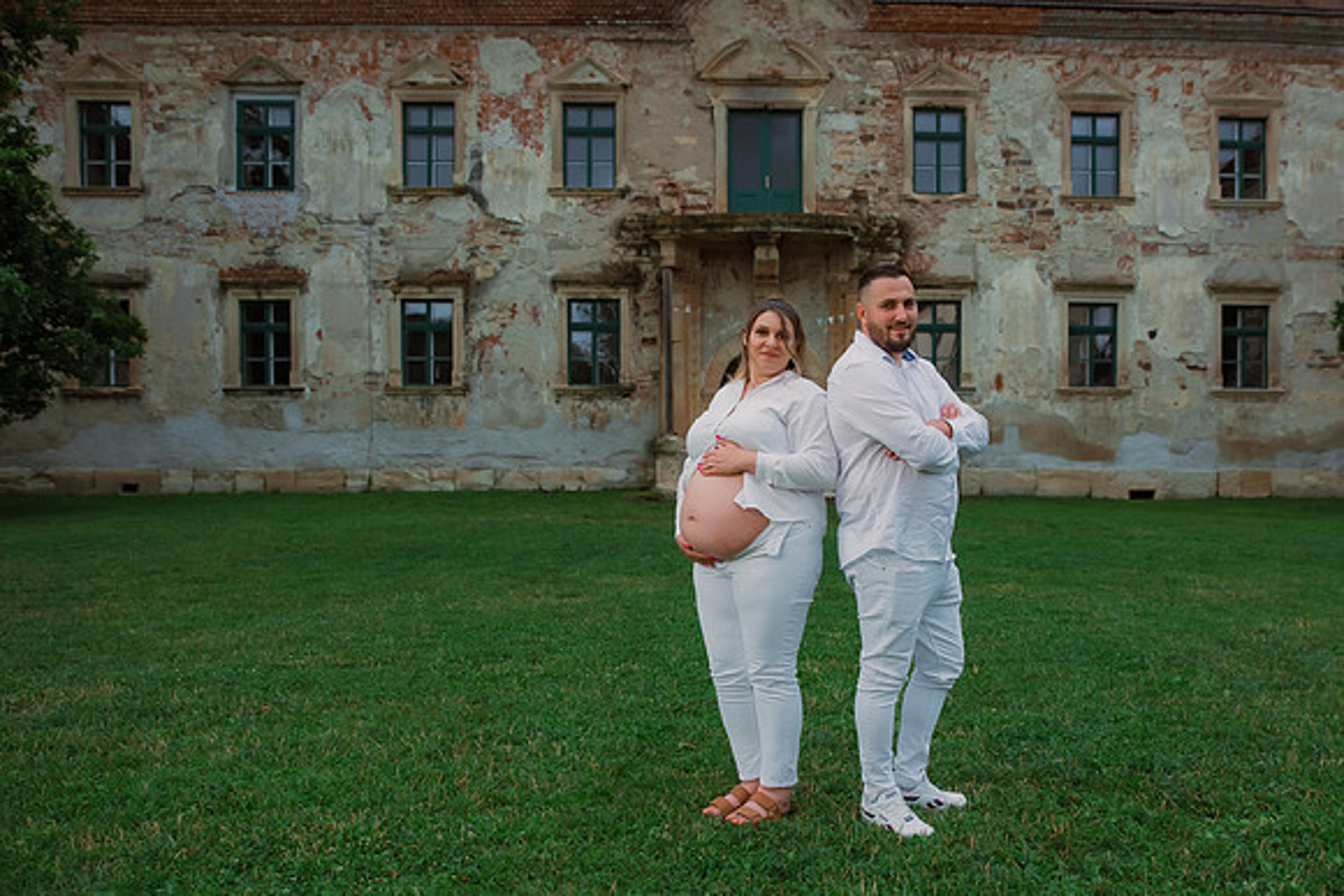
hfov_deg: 58.2
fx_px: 1195
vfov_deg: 41.1
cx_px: 809
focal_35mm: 32
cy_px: 492
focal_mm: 26
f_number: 3.2
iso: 500
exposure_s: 1/250
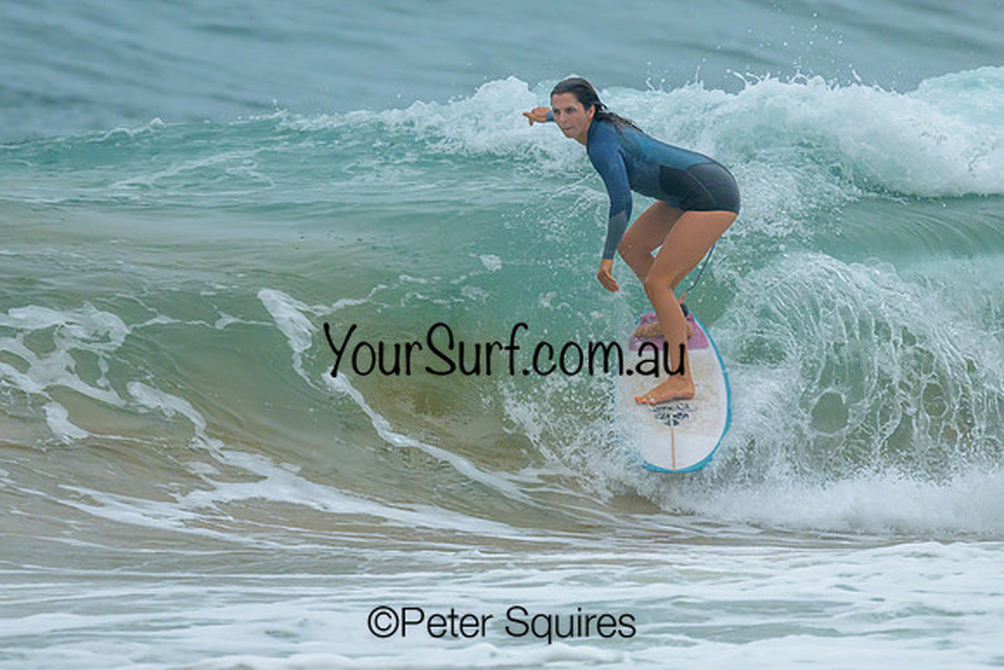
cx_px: 464
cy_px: 337
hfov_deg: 1.9
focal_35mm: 1101
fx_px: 30706
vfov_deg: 1.2
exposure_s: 1/2500
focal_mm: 800
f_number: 6.3
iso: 1100
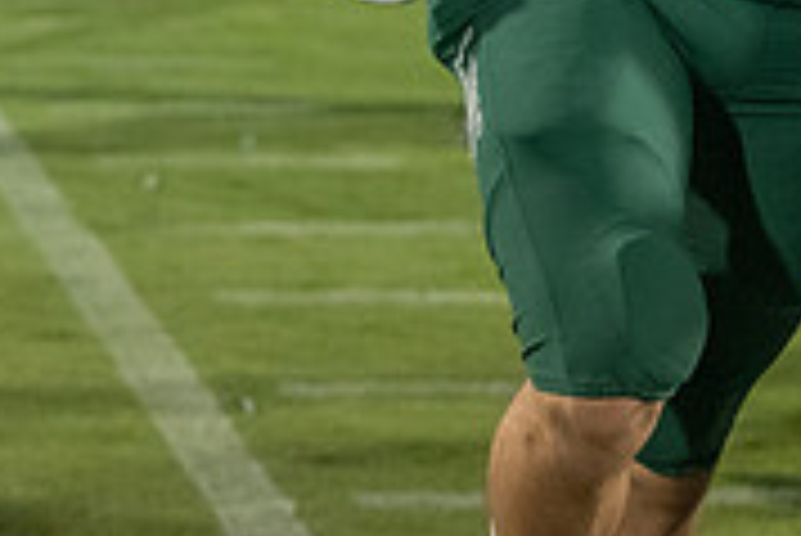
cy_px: -357
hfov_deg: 7.5
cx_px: 733
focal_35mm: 274
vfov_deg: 5.0
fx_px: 6101
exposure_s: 1/1000
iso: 4000
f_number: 3.5
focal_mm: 70
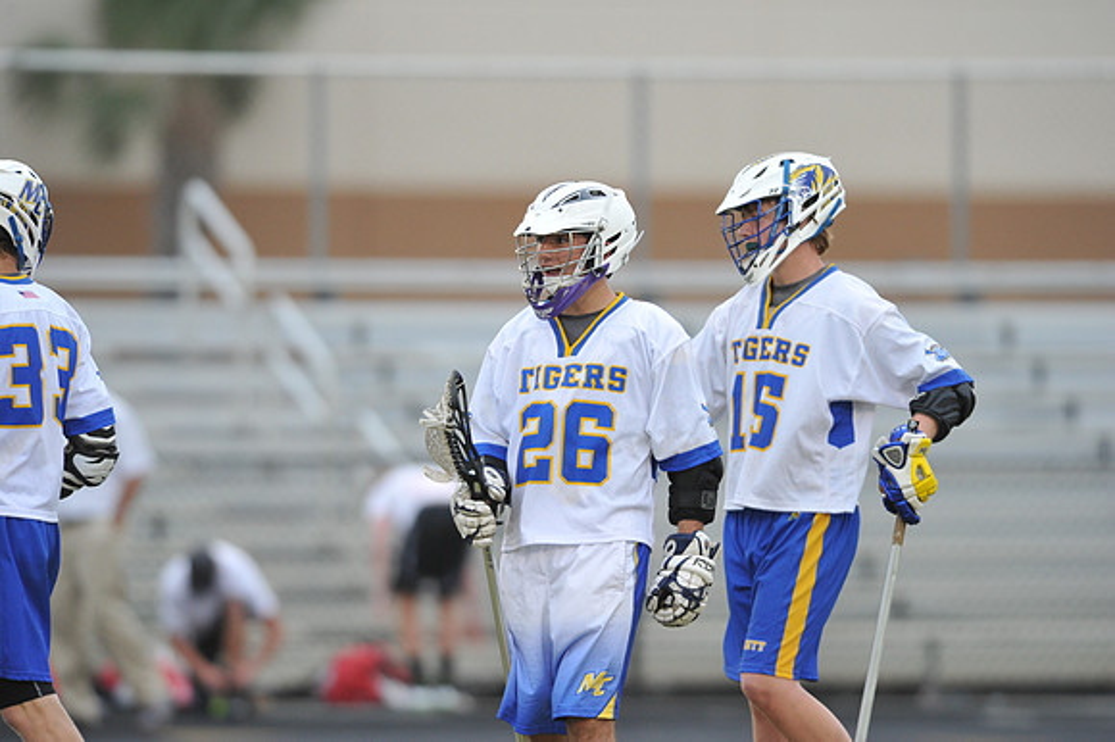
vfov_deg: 2.7
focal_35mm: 500
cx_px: 558
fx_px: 15477
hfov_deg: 4.1
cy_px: 371
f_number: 4.8
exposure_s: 1/400
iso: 2000
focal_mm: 500
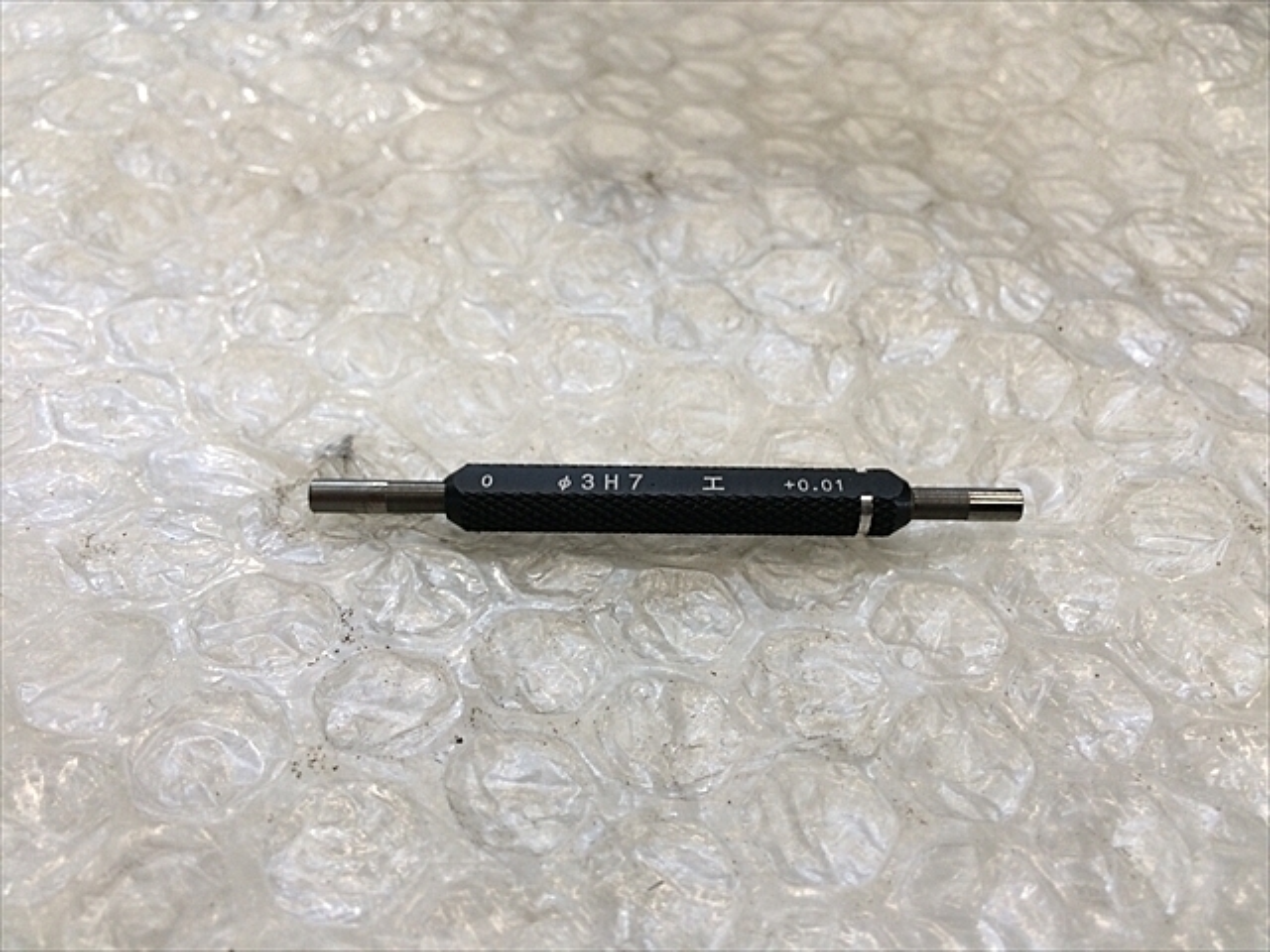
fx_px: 1064
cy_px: 476
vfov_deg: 48.2
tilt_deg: -50.8
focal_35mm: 29
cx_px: 635
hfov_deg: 61.7
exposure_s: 1/60
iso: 50
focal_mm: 4.15
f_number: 2.2
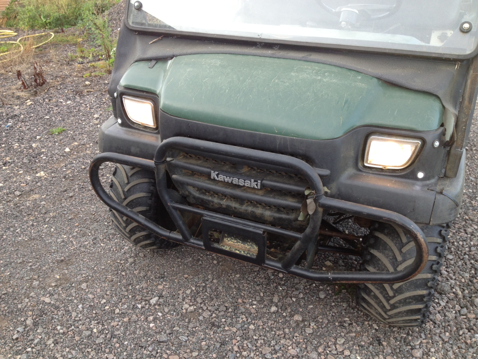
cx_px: 239
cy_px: 180
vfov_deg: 40.7
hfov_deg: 52.6
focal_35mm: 35
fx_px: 483
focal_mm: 4.28
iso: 64
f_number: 2.4
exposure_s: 1/120
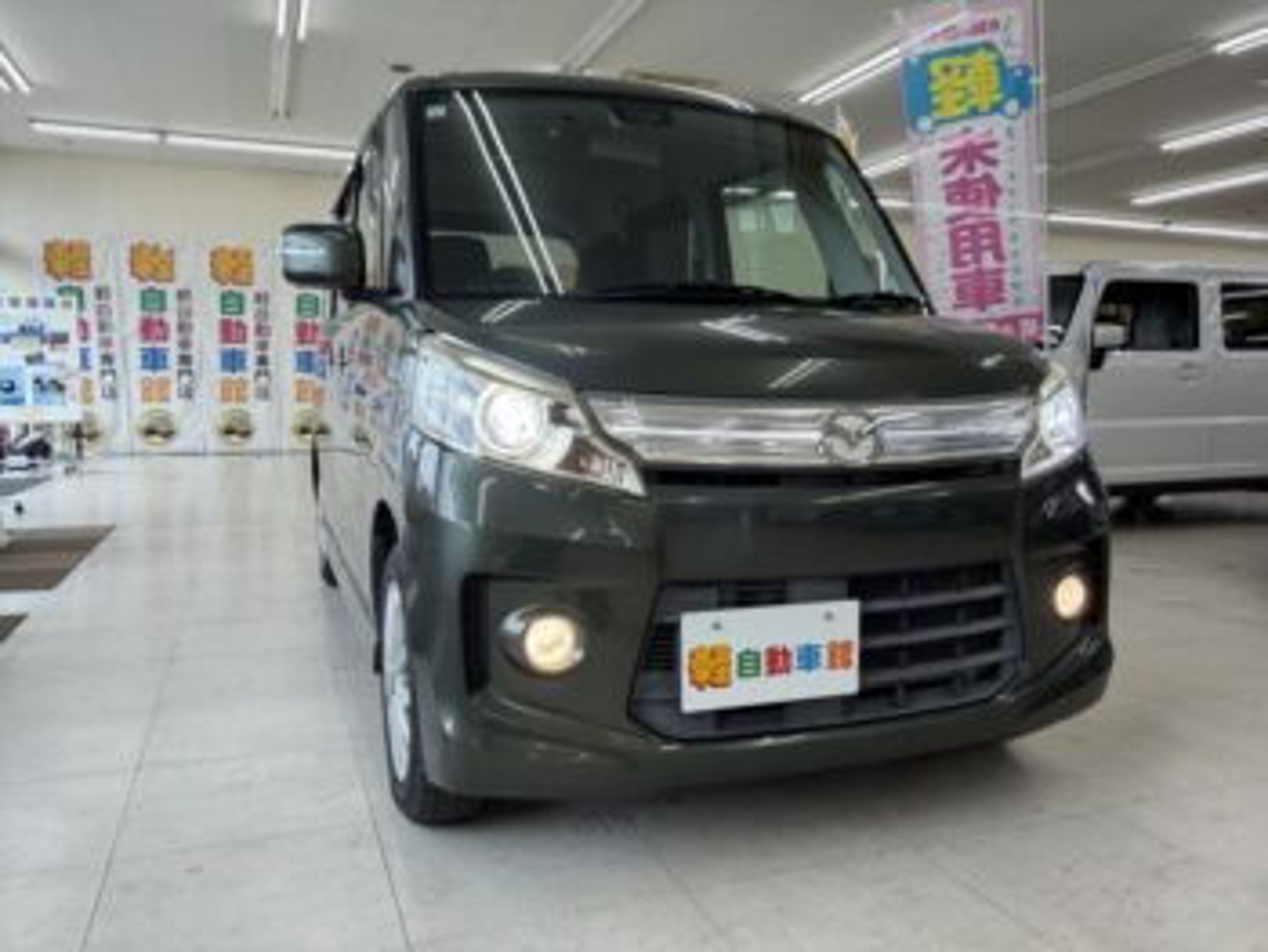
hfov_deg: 67.3
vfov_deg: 53.1
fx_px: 953
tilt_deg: -4.0
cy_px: 476
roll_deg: -0.4
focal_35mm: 26
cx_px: 634
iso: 125
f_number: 2.2
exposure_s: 1/91
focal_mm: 2.22
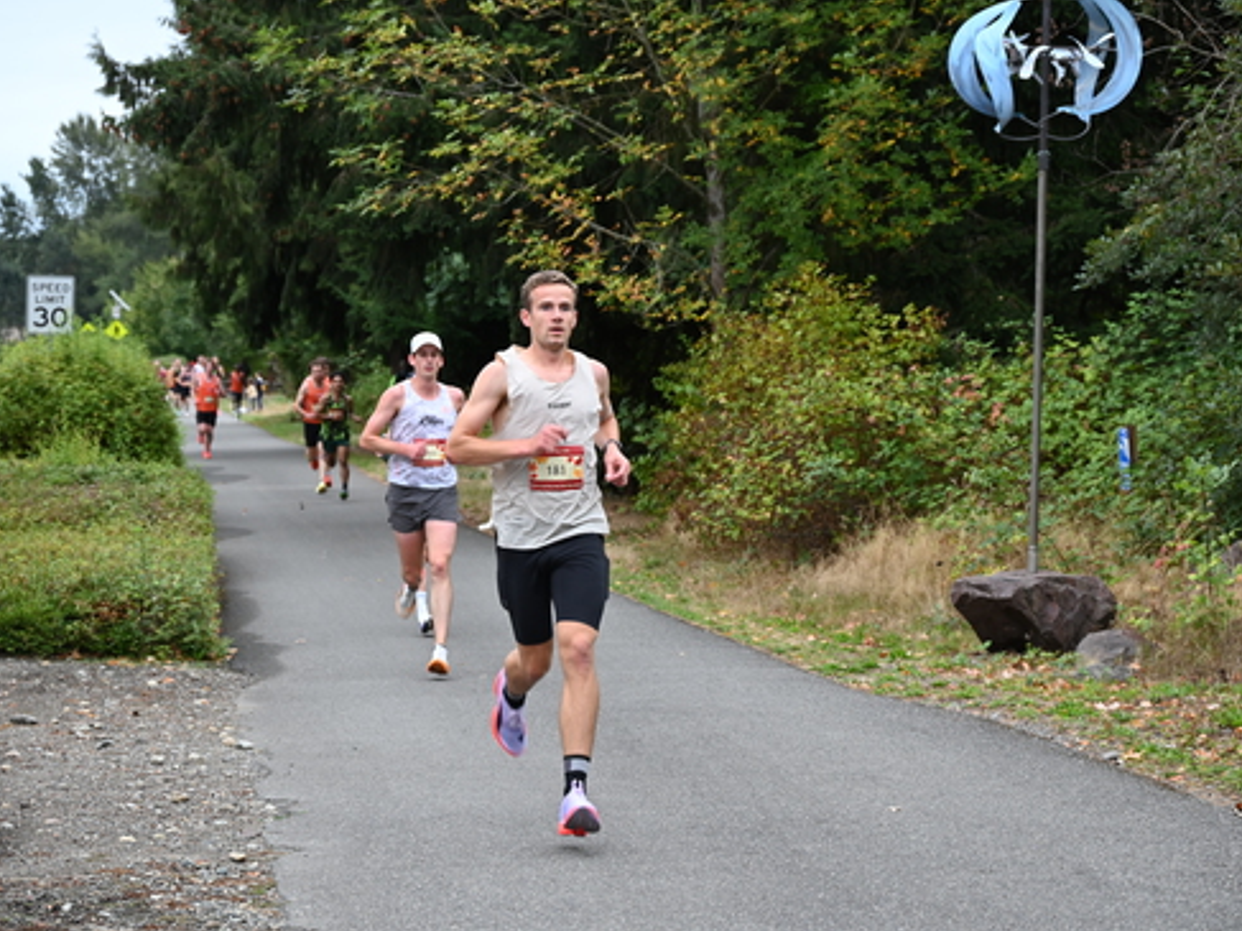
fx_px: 3587
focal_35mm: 100
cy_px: 466
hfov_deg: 19.6
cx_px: 648
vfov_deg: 14.8
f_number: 6.3
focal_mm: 92
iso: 500
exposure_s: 1/125
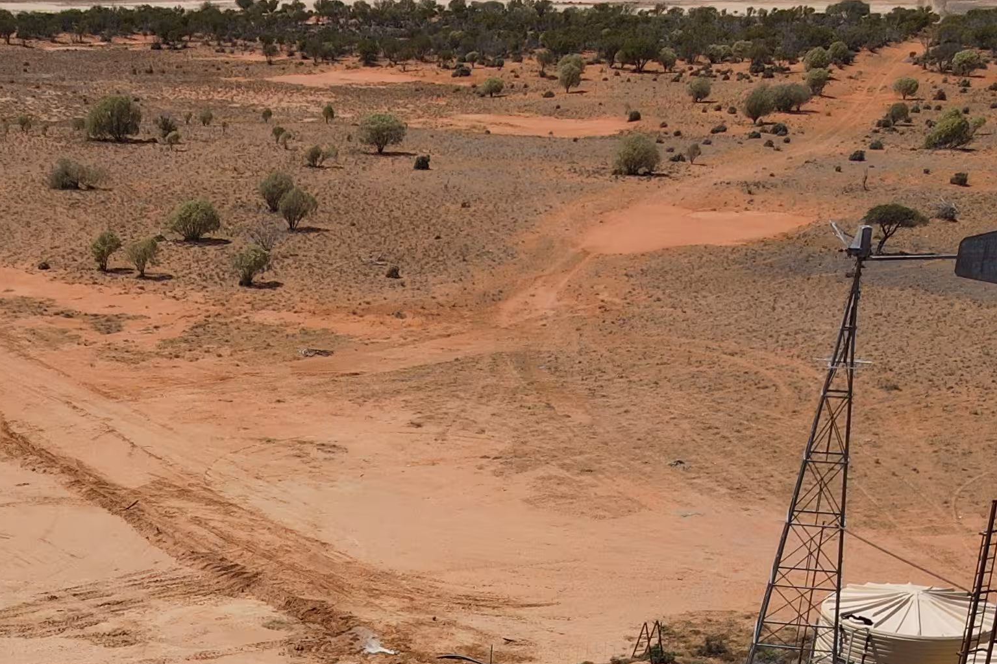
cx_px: 182
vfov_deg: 18.8
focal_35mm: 65
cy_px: 951
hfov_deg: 30.1
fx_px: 1800
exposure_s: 1/1250
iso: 100
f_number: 2.8
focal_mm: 4.5
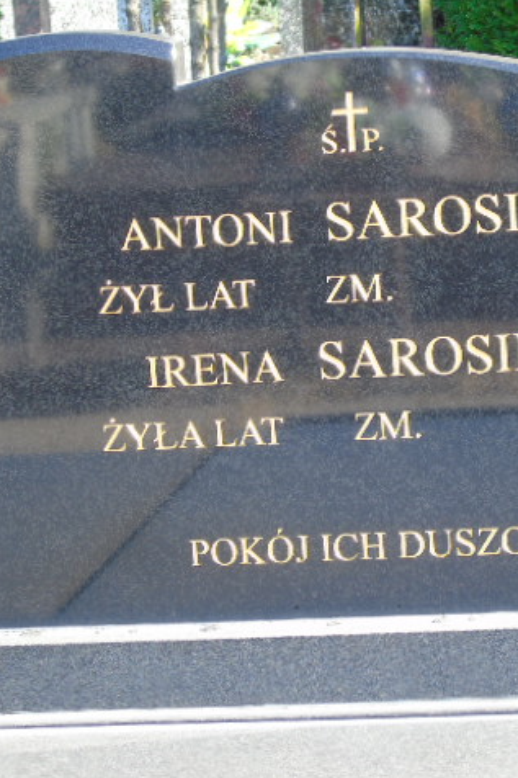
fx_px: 3261
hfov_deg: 9.1
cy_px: 391
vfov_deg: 13.6
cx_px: 379
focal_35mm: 151
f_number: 4.4
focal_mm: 19
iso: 80
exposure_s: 1/50
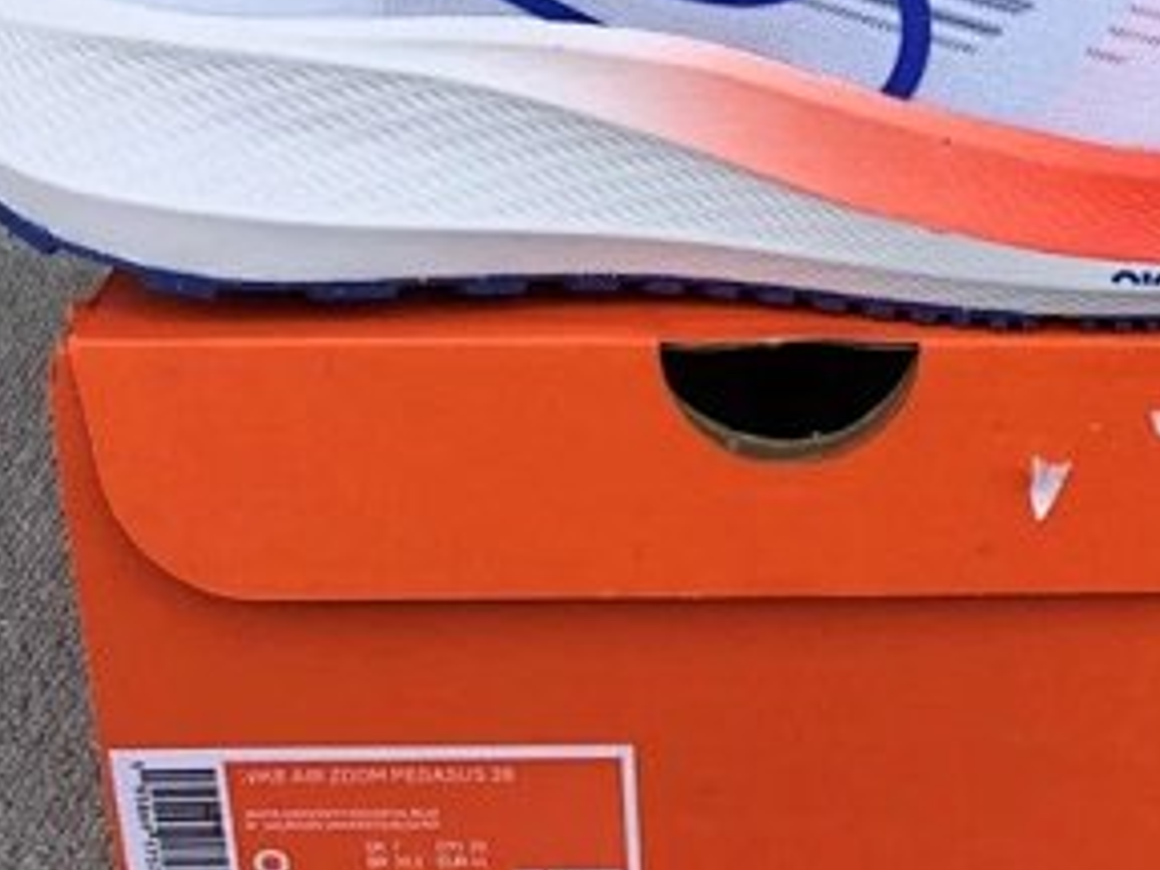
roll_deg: +1.2
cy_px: 129
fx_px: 2312
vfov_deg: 21.0
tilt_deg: -19.8
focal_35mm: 69
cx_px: 822
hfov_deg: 27.9
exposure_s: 1/590
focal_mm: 3.3
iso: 25
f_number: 2.4
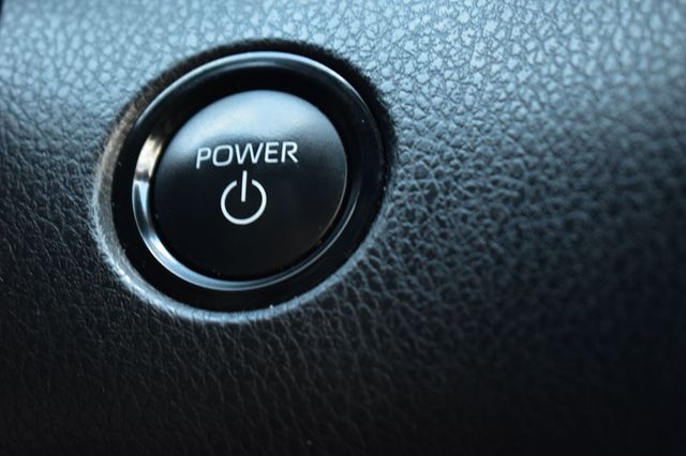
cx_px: 343
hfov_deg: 24.6
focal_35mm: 82
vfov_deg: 16.5
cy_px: 228
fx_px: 1571
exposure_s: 1/10
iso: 1600
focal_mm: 55
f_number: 5.6
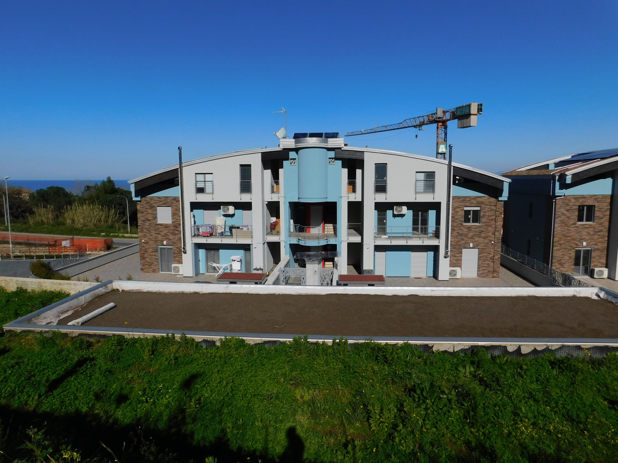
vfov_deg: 58.9
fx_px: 411
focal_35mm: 23
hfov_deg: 73.9
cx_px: 309
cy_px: 232
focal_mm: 4
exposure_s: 1/1000
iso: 125
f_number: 6
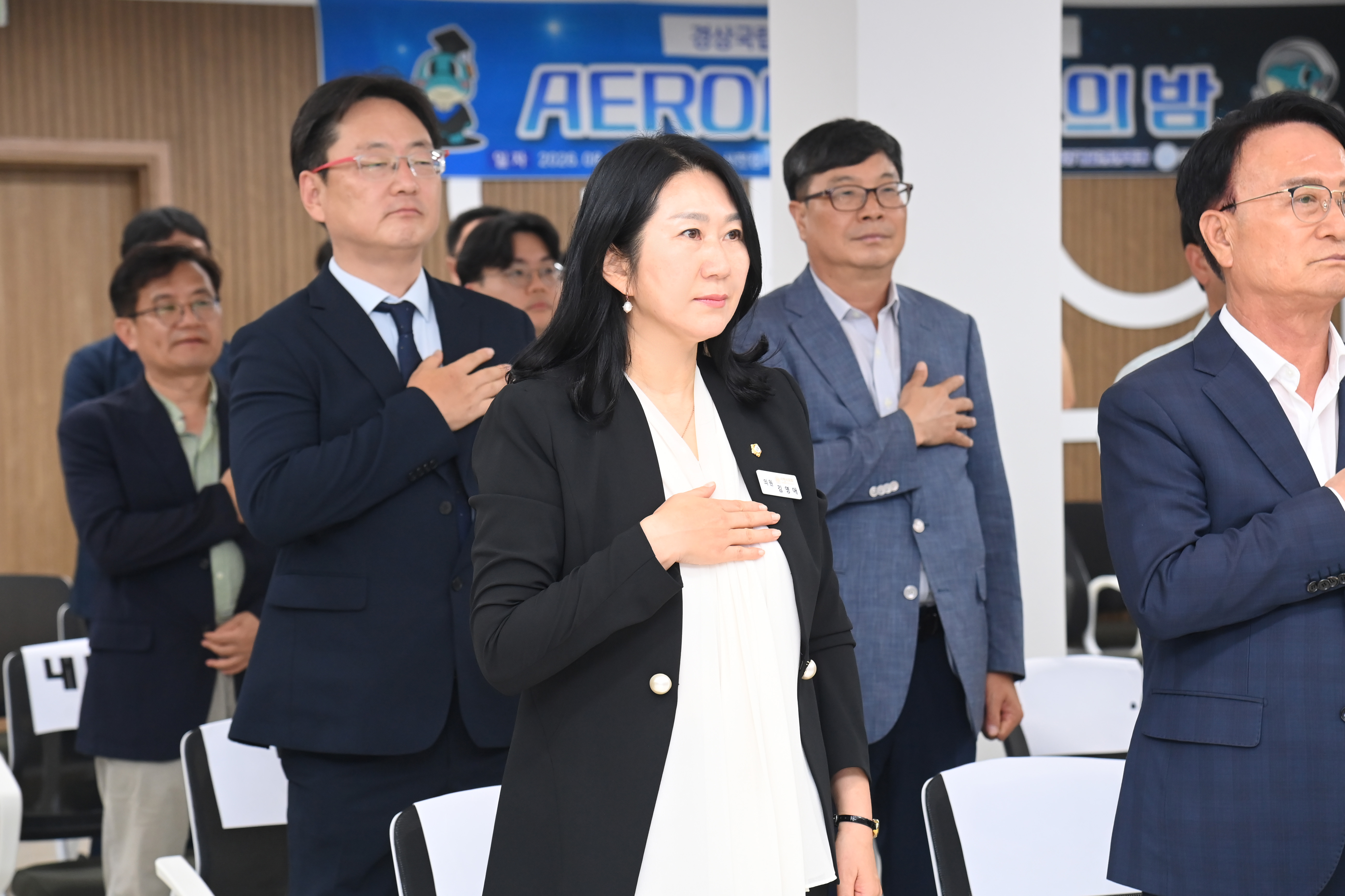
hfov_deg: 21.5
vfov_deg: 14.4
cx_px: 672
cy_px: 448
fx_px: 3549
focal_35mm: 95
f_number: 6.3
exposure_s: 1/250
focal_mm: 95
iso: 2000
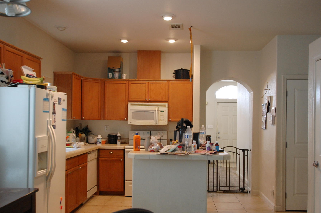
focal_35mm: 38
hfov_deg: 50.8
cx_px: 162
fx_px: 338
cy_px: 123
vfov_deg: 34.9
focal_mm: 20
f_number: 3.5
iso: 800
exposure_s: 1/25
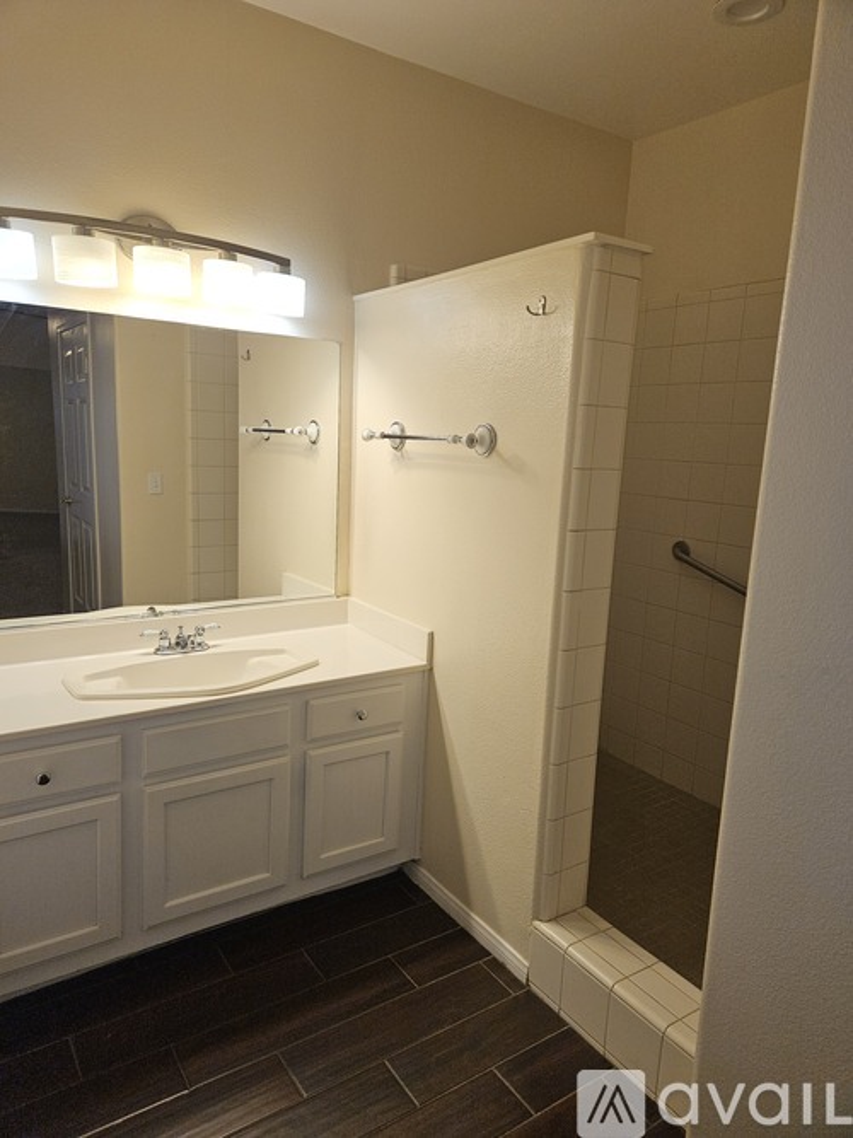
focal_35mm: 23
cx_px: 426
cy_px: 569
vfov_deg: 73.9
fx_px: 756
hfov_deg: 58.9
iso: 50
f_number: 1.8
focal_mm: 5.4
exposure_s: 1/120
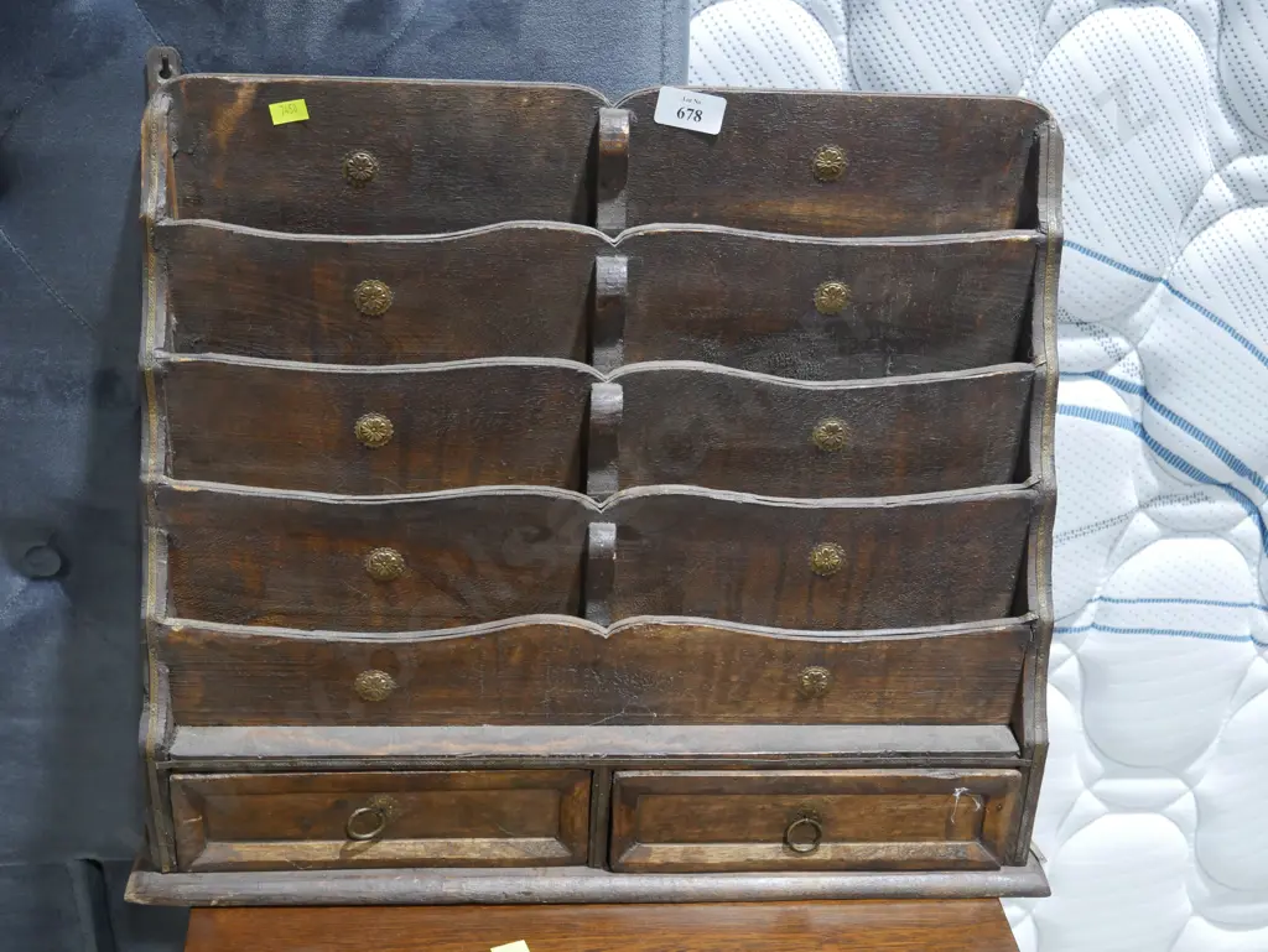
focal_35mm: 46
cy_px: 476
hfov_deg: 41.2
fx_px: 1686
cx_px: 634
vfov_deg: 31.5
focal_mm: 23
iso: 1250
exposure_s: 1/60
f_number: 5.1
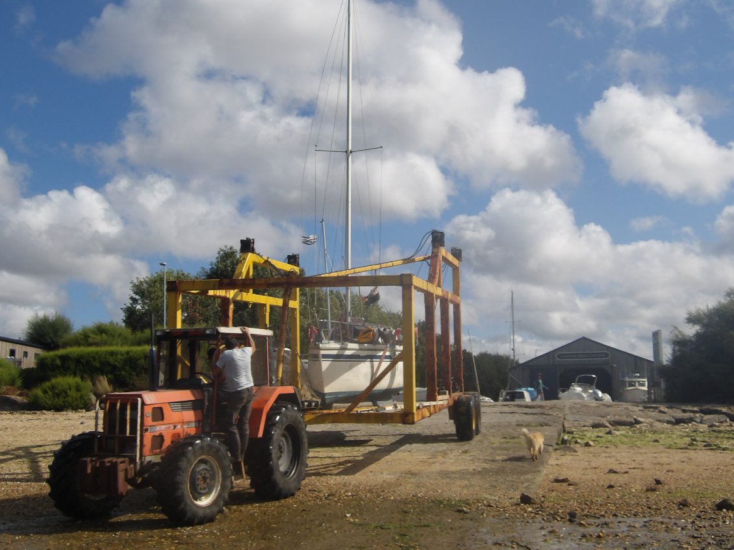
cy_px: 275
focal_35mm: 42
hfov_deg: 44.8
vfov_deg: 34.3
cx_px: 367
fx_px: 890
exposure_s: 1/136
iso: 100
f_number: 13.1
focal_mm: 7.6
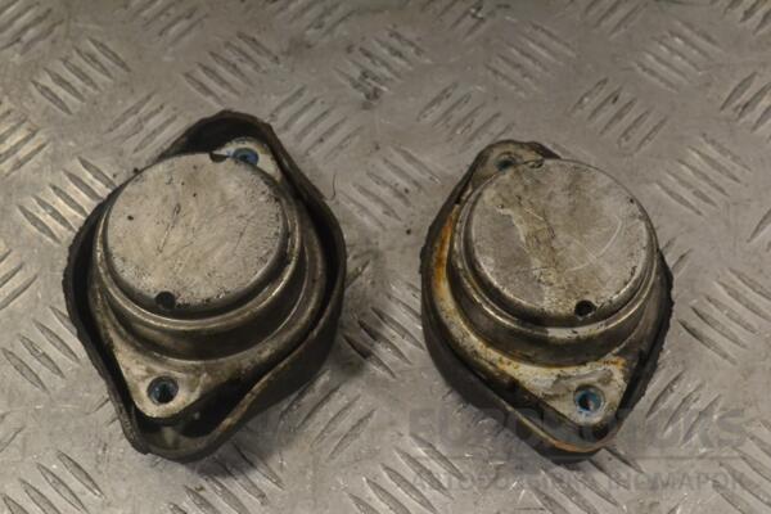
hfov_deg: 35.1
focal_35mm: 57
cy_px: 257
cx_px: 386
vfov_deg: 23.8
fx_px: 1221
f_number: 10
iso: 3200
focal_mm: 38
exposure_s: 1/400
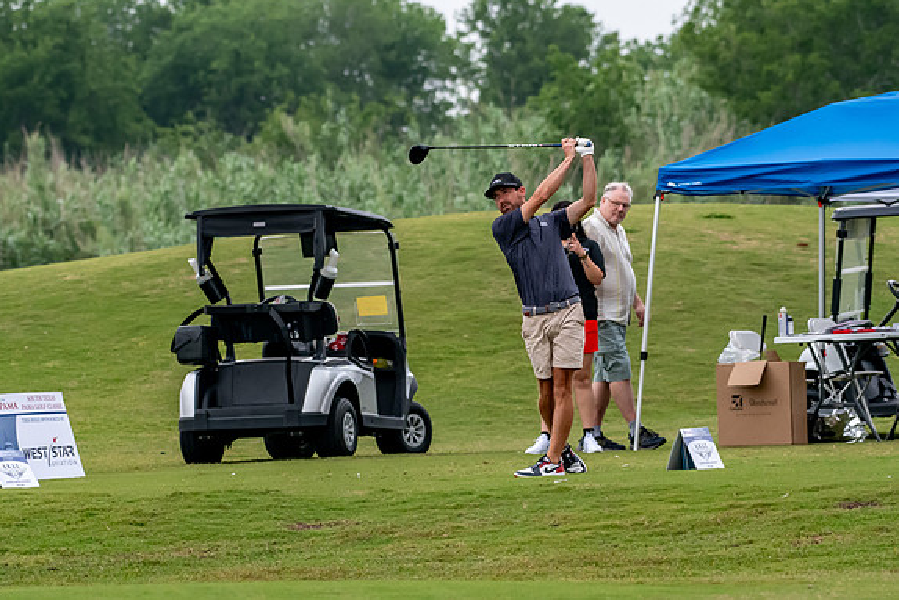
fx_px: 7568
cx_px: 448
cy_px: 298
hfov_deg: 6.8
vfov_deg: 4.5
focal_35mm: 303
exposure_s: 1/2000
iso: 1600
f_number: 5.6
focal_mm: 200
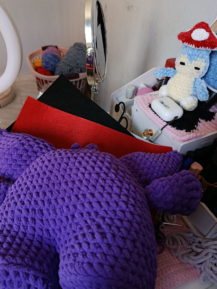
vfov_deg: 69.4
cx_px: 104
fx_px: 209
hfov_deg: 54.9
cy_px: 145
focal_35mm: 25
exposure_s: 1/100
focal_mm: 5.24
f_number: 1.7
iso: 970
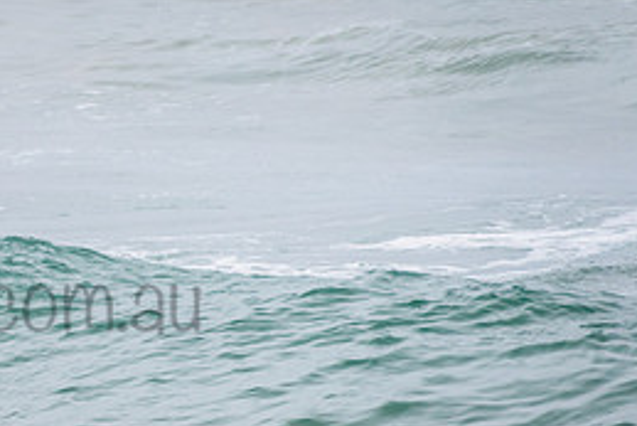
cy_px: 228
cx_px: -211
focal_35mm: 1375
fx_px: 24342
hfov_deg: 1.5
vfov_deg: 1.0
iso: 360
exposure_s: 1/1000
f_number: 5.6
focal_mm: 500
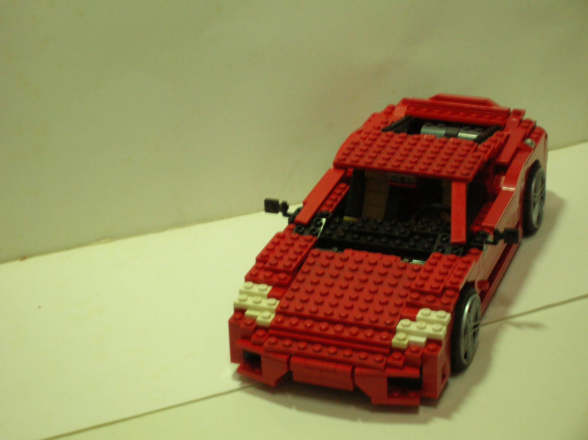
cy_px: 220
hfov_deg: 21.8
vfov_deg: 16.4
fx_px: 1527
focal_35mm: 90
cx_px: 294
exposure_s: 1/4
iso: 173
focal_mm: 15
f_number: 4.5
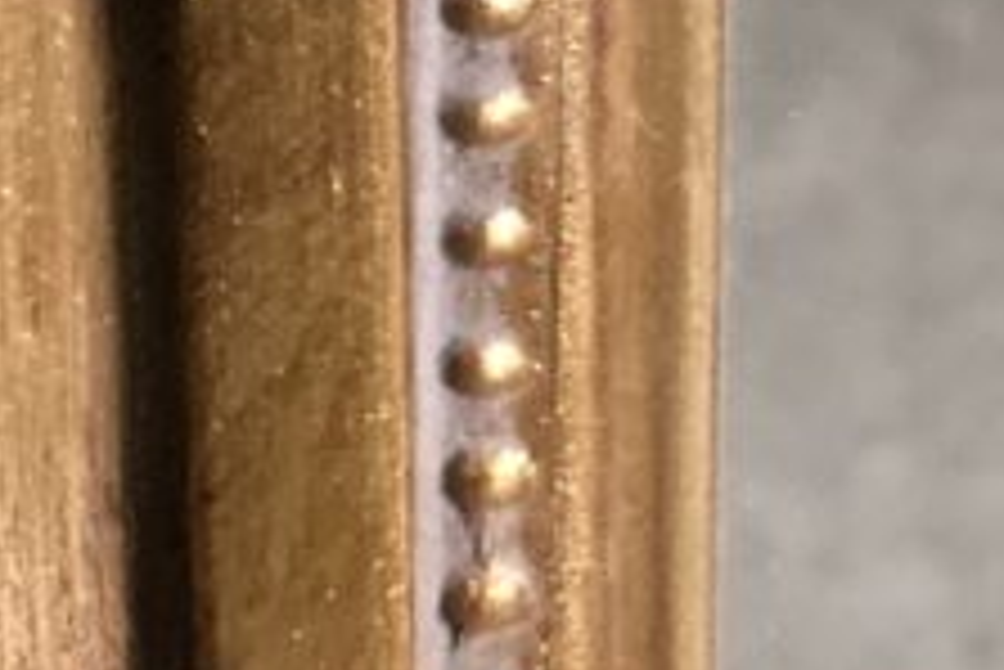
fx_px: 6921
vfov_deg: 5.3
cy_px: -1142
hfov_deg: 8.1
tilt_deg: -33.5
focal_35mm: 248
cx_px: 1508
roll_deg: -3.5
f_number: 2.4
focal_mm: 6
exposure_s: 1/13
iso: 160
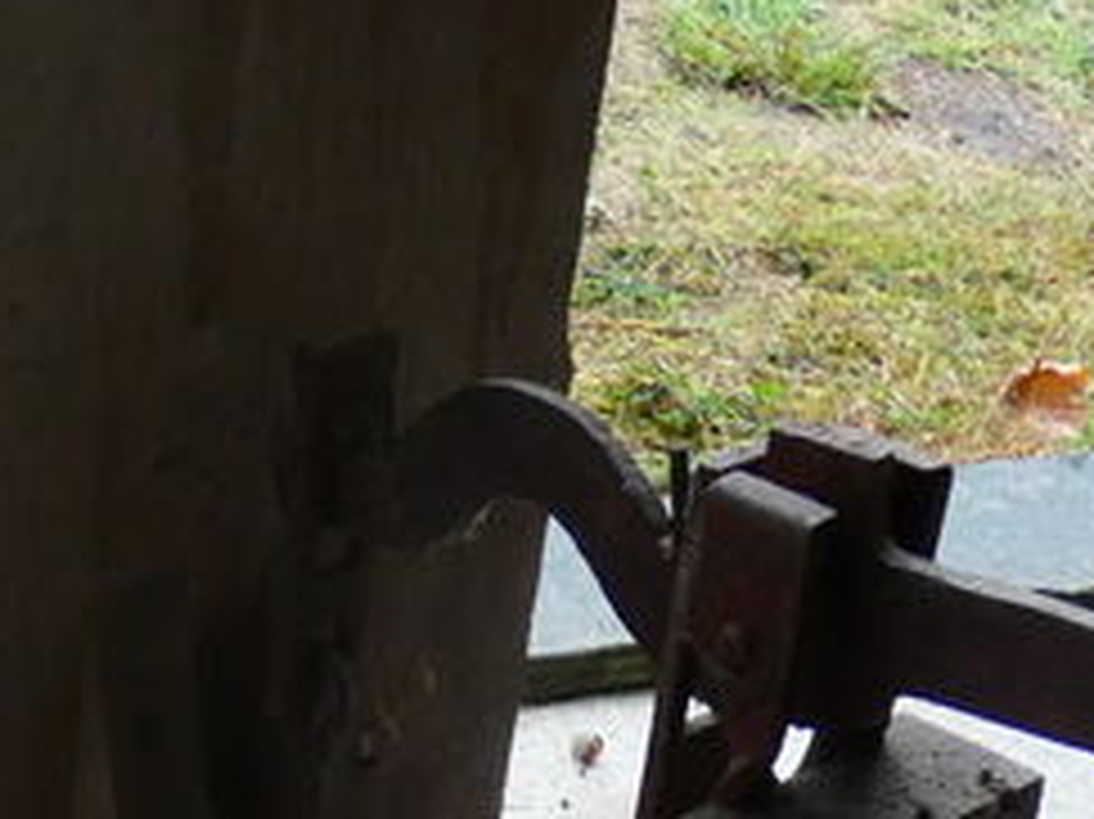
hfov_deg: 14.3
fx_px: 4296
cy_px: 1359
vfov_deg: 10.4
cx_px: 27
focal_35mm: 136
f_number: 3.4
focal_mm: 6
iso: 200
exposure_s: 1/80
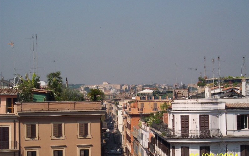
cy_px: 86
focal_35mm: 122
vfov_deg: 10.7
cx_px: 125
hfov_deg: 17.1
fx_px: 828
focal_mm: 24
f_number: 8
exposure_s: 1/350
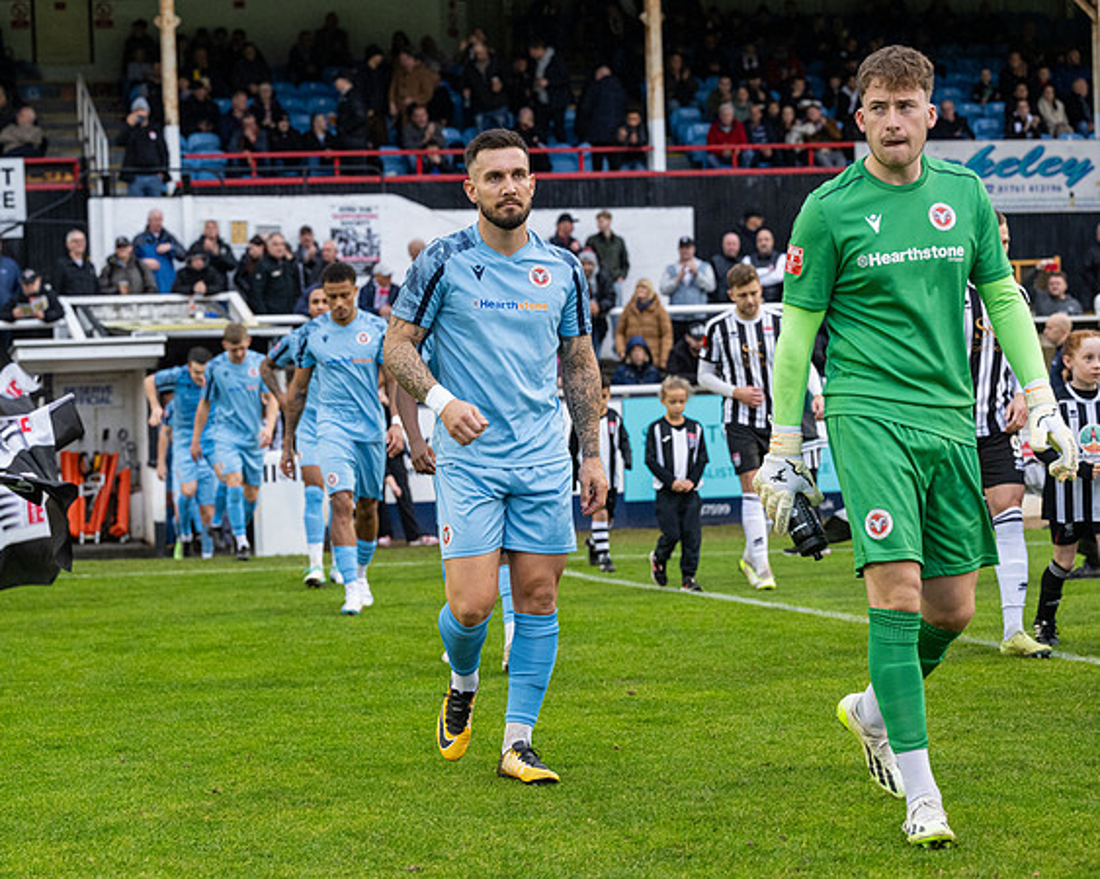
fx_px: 2762
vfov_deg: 18.1
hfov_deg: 22.5
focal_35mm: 85
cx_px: 476
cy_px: 453
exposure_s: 1/400
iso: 2000
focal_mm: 70
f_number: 4
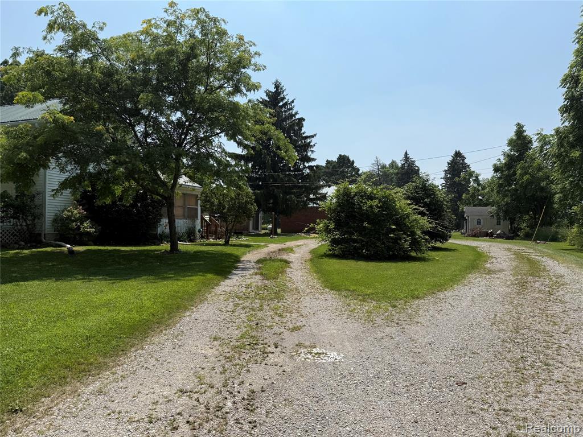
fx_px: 404
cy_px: 218
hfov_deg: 71.6
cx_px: 292
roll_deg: -0.8
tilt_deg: +2.0
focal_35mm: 24
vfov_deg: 56.8
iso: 80
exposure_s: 1/6711
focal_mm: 6.76
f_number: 1.78
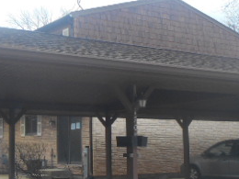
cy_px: 94
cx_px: 49
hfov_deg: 29.6
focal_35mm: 64
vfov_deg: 22.9
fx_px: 442
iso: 80
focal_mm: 4.6
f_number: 3.2
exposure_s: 1/500
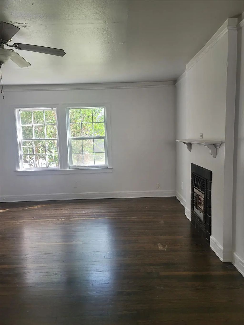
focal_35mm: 25
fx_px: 235
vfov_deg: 69.4
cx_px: 122
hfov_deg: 54.9
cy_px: 162
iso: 125
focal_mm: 7
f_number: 1.8
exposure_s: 1/120
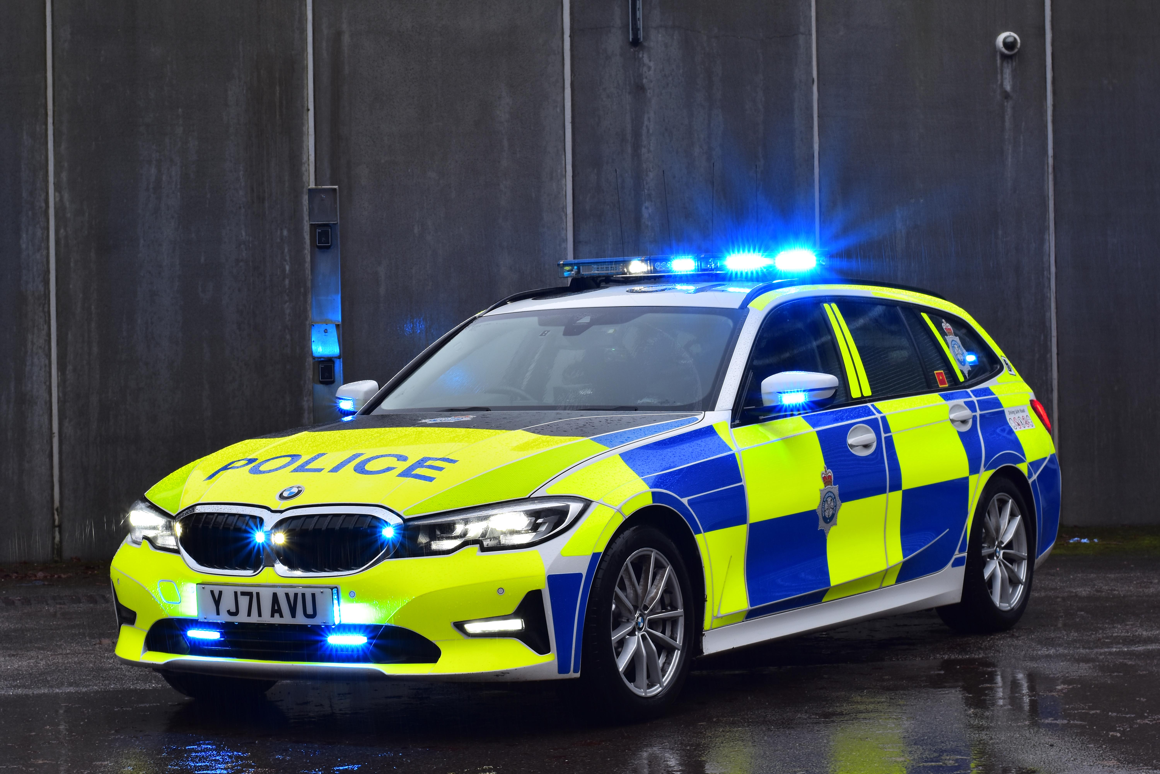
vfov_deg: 18.2
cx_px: 580
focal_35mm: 75
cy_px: 387
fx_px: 2416
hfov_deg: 27.0
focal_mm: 50
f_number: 10
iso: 100
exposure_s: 1/6
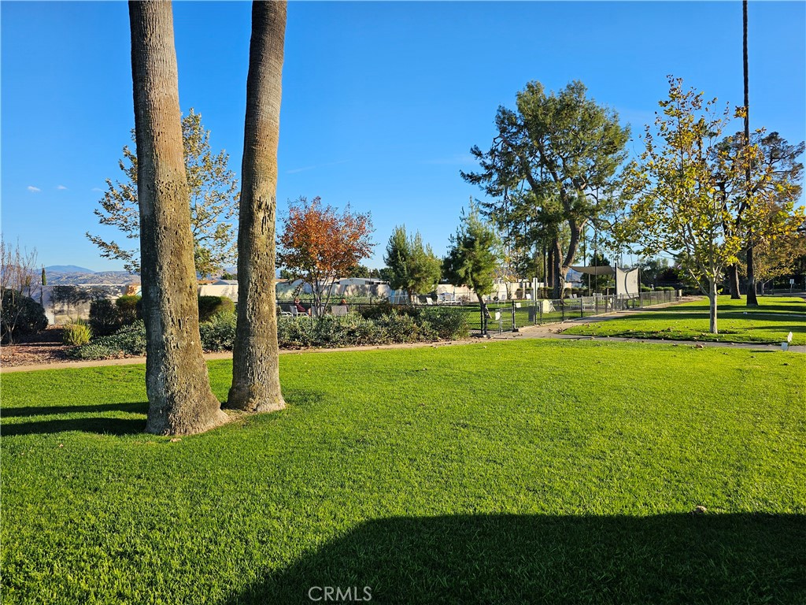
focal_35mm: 23
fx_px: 536
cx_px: 403
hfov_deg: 73.9
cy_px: 302
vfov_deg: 58.9
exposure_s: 1/516
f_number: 1.7
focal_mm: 6.3
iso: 10
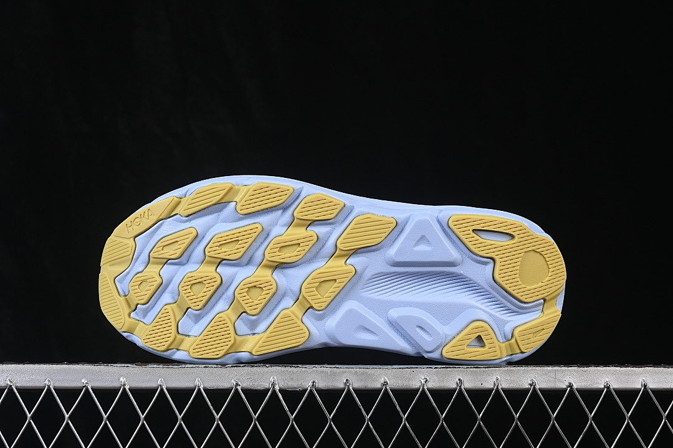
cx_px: 336
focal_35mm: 75
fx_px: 1402
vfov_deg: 18.2
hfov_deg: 27.0
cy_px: 224
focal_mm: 50
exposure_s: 1/80
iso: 160
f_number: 8
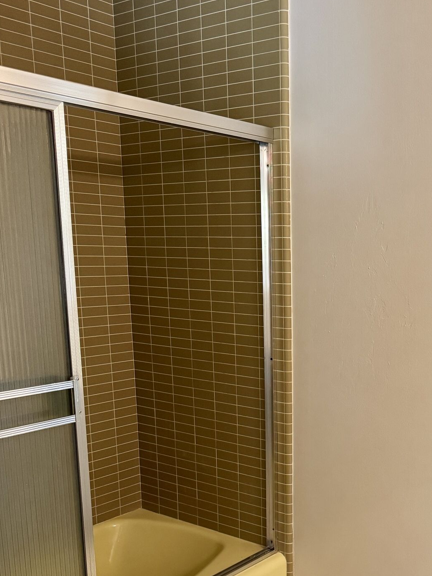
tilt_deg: -12.7
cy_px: 394
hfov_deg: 34.6
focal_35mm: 40
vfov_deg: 45.9
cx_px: 357
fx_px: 665
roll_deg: -1.2
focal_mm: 6.76
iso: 250
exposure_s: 1/60
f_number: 1.78
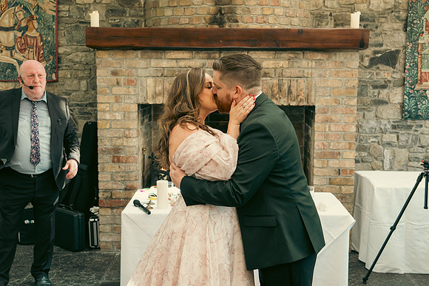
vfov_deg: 26.5
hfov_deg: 38.9
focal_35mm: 51
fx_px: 608
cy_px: 143
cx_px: 214
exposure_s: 1/200
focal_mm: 34
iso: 400
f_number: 3.5
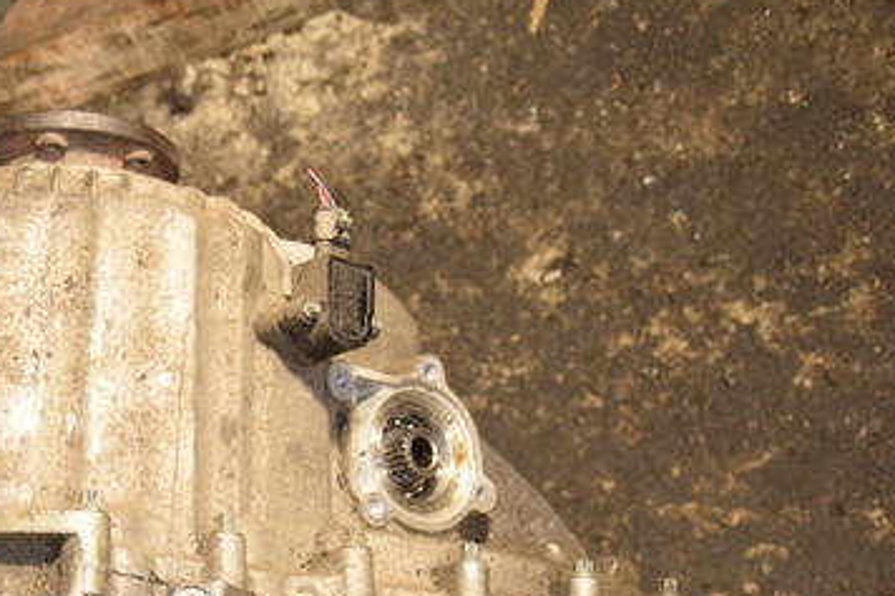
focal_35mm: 81
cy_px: 503
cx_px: 108
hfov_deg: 24.4
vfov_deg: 16.7
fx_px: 2013
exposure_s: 1/80
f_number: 5
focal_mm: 30
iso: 800
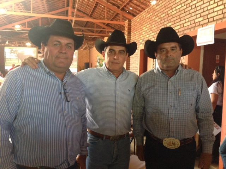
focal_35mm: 33
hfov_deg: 55.4
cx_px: 113
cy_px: 84
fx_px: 215
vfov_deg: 42.9
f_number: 2.4
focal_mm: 4.12
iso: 320
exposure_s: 1/20
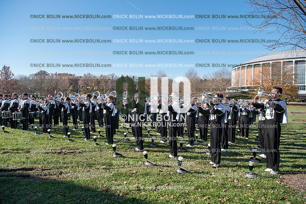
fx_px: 204
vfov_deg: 53.2
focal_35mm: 24
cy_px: 102
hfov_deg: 73.7
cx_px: 153
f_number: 5.6
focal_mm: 24
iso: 200
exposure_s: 1/1000
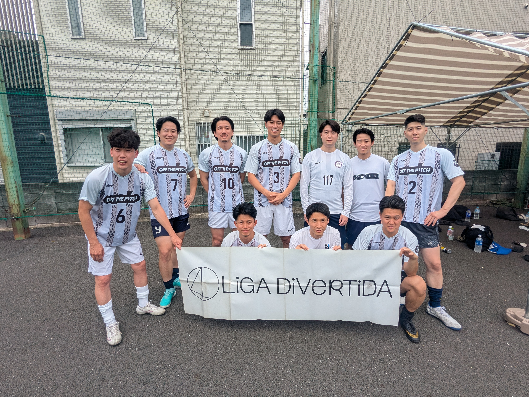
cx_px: 264
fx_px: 245
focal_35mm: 16
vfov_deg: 78.1
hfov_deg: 94.5
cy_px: 198
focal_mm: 2.35
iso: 51
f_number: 2.2
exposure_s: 1/903
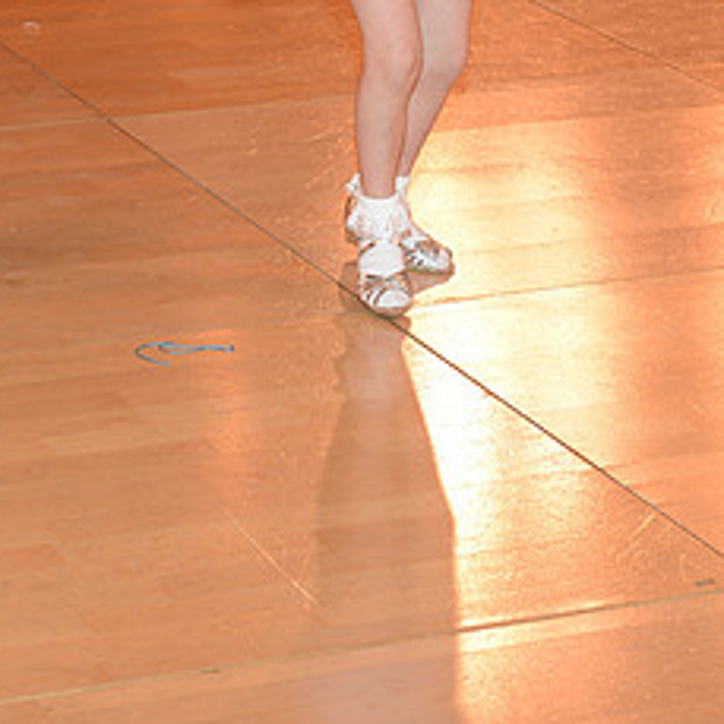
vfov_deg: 11.3
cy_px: -171
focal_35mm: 151
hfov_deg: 11.5
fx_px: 3573
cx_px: 188
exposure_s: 1/250
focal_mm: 70
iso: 1000
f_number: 5.6
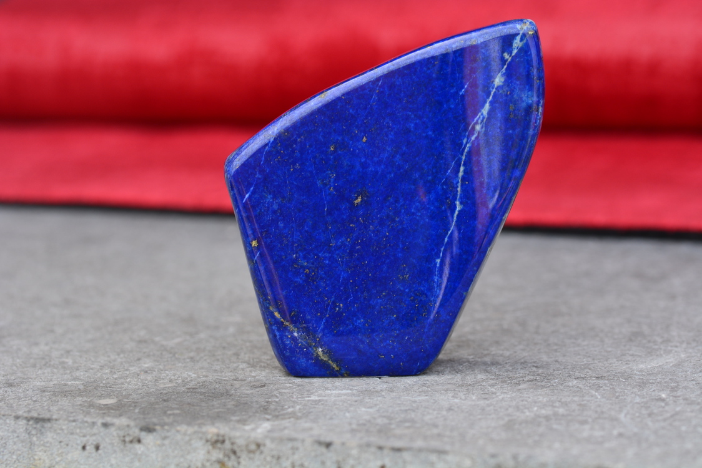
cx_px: 351
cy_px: 234
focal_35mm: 158
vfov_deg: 8.7
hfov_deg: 13.0
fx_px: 3072
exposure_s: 1/80
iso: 200
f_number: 10
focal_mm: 105
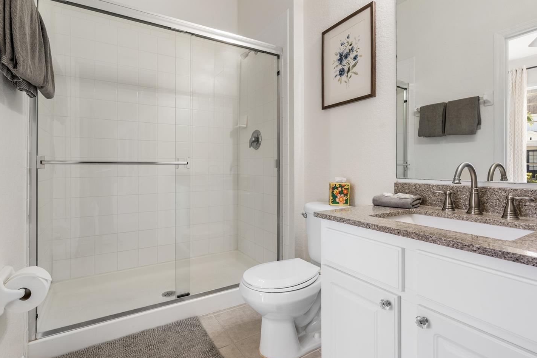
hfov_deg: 90.0
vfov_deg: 67.3
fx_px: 268
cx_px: 274
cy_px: 170
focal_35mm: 18
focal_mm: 16
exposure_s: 1
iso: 100
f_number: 8
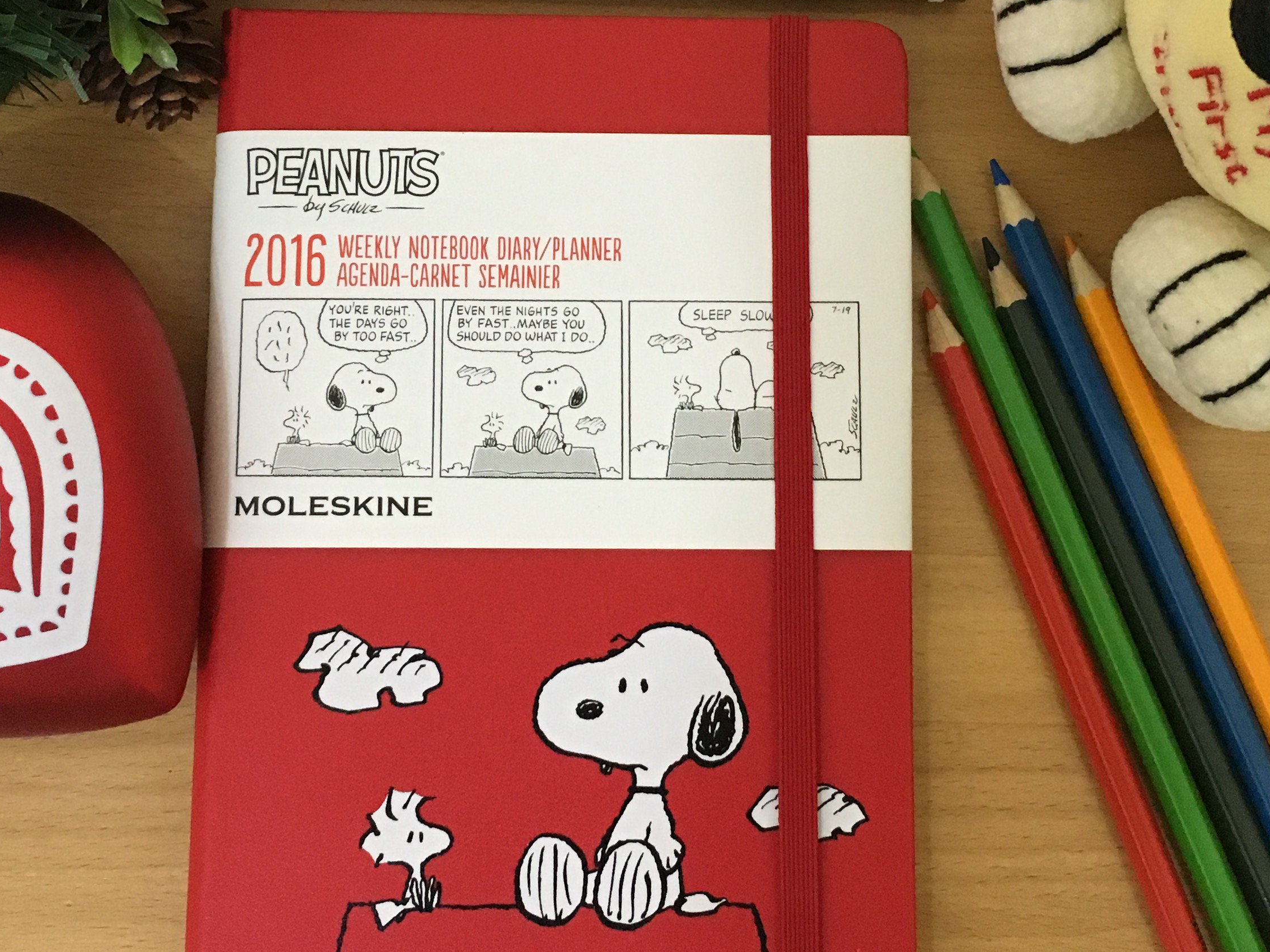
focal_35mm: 52
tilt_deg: -83.4
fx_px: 1907
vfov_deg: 27.9
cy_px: 318
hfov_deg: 36.8
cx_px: 656
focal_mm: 4.15
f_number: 2.2
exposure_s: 1/30
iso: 200
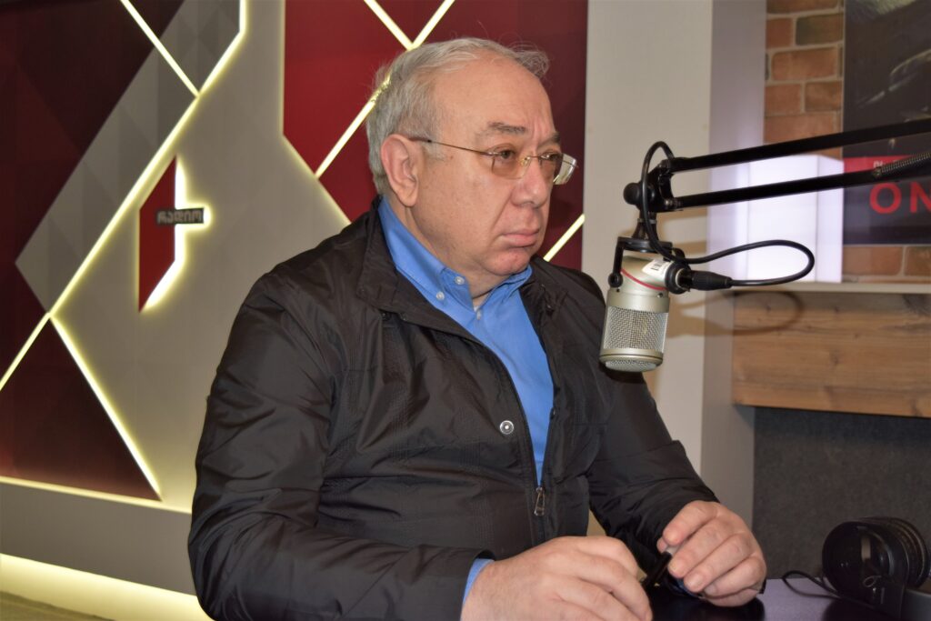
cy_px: 310
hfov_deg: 38.9
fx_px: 1319
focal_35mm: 51
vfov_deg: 26.5
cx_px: 466
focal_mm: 34
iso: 800
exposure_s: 1/100
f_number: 4.8
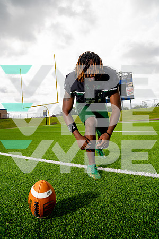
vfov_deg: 73.7
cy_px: 120
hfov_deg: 53.1
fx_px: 159
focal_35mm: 24
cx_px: 80
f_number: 8
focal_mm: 24
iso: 200
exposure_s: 1/250
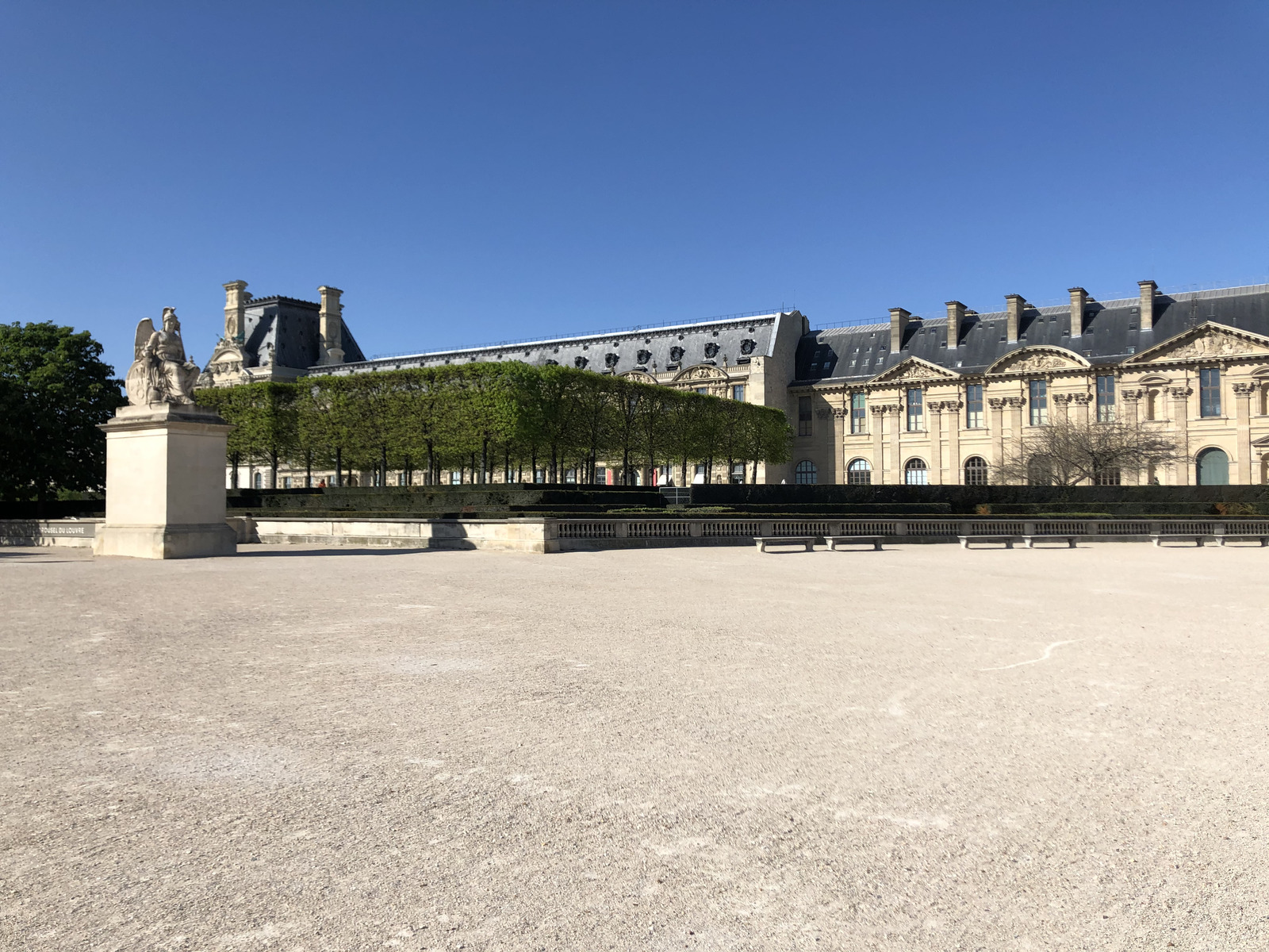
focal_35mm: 28
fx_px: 1026
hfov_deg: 63.4
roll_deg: +1.0
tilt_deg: +1.5
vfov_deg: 49.7
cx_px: 634
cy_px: 476
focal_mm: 4
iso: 25
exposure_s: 1/2825
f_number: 1.8
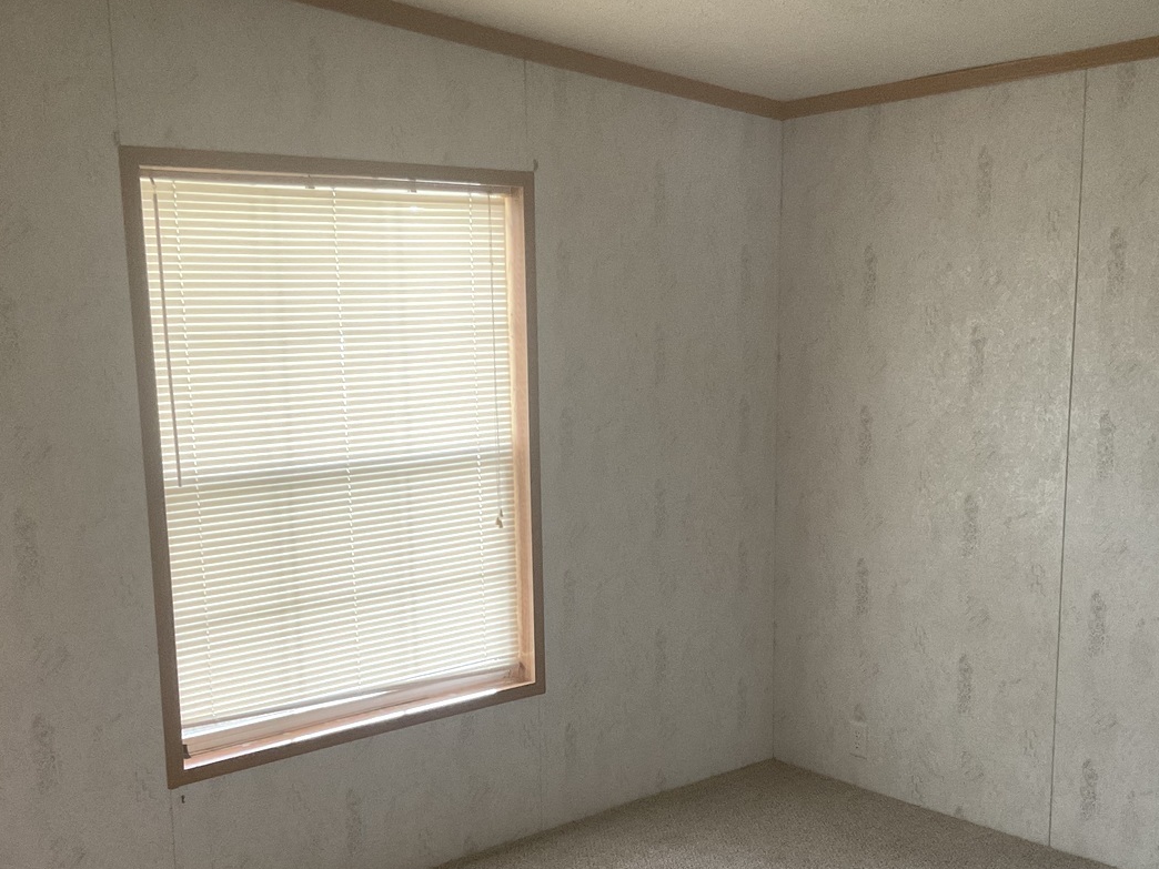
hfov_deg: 46.8
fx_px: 1339
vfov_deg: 35.7
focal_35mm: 40
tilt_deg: -10.6
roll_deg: +0.7
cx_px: 550
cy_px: 557
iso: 200
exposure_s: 1/60
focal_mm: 3
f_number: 1.8
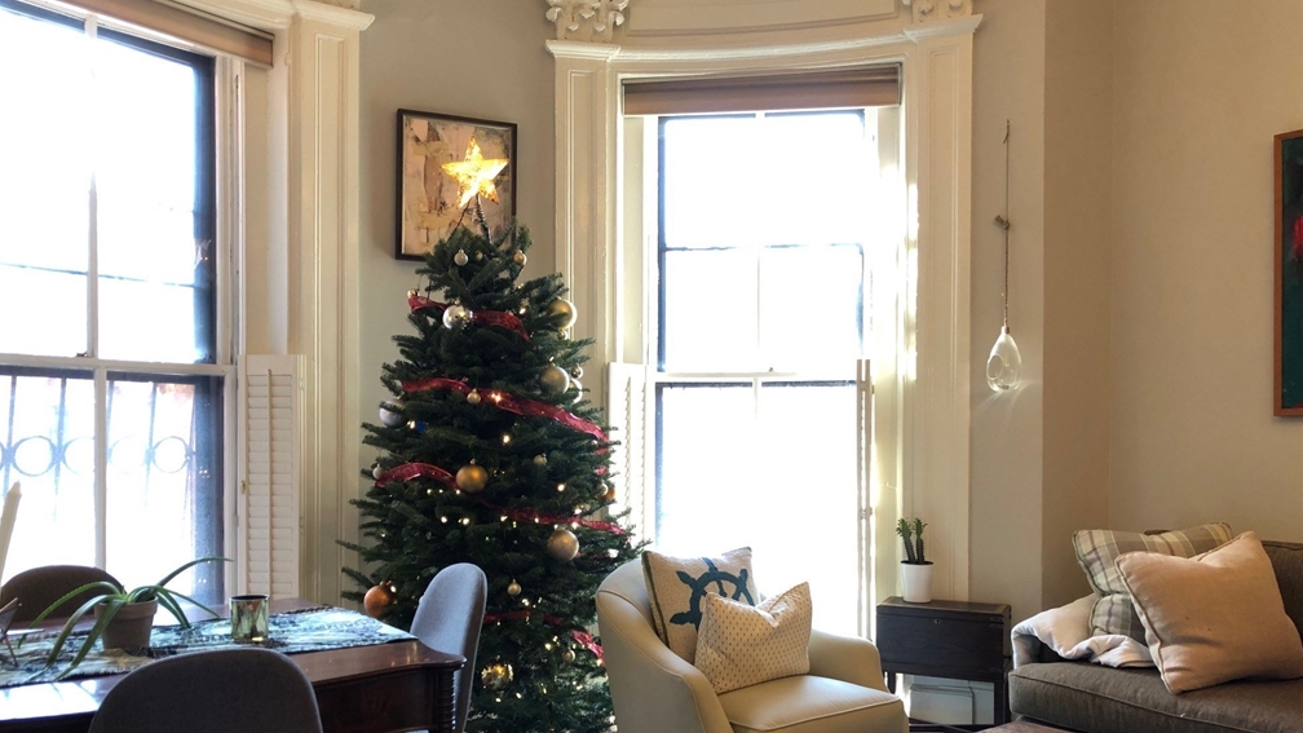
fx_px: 1071
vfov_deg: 37.5
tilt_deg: -1.0
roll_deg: +0.4
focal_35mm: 31
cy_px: 465
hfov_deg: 62.6
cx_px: 642
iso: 40
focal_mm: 4
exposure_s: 1/15
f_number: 1.8
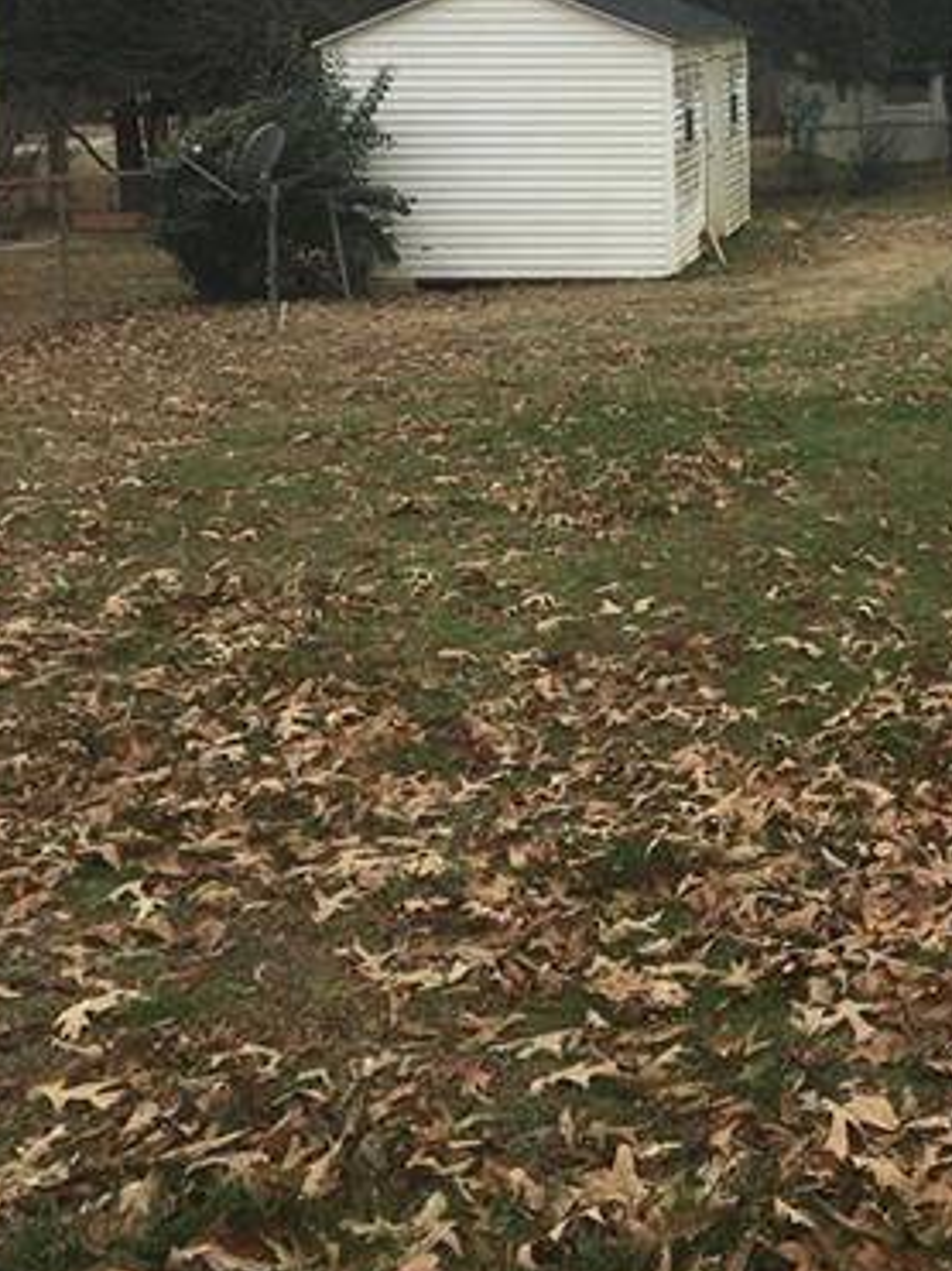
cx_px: 945
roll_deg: +0.0
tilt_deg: -8.9
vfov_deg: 31.4
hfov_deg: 23.4
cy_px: 267
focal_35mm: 60
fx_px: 2201
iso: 25
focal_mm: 4.15
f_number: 2.2
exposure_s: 1/469
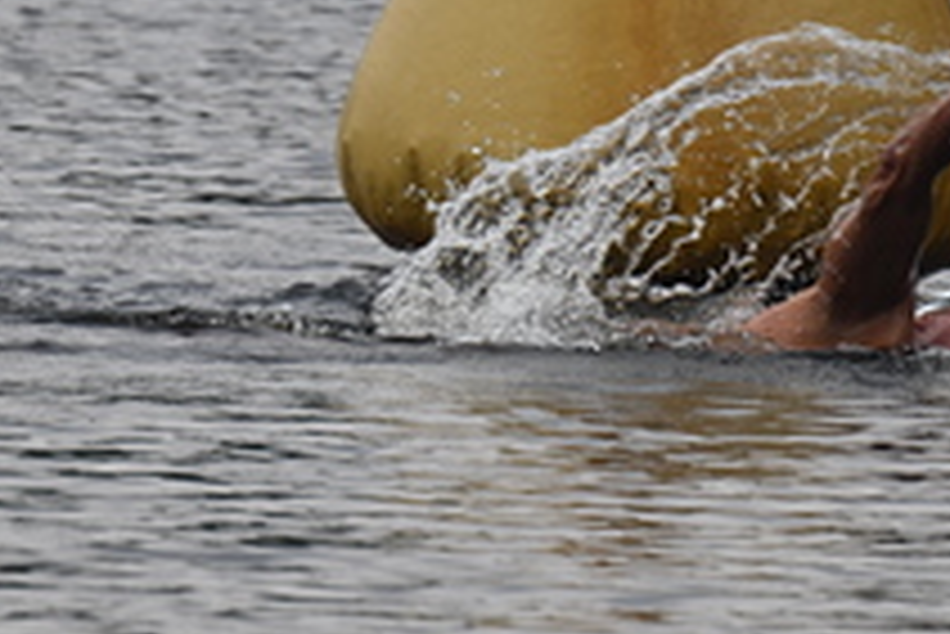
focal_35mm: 1461
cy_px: 43
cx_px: 792
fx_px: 38579
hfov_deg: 1.4
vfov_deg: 0.9
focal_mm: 560
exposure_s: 1/640
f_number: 11
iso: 500
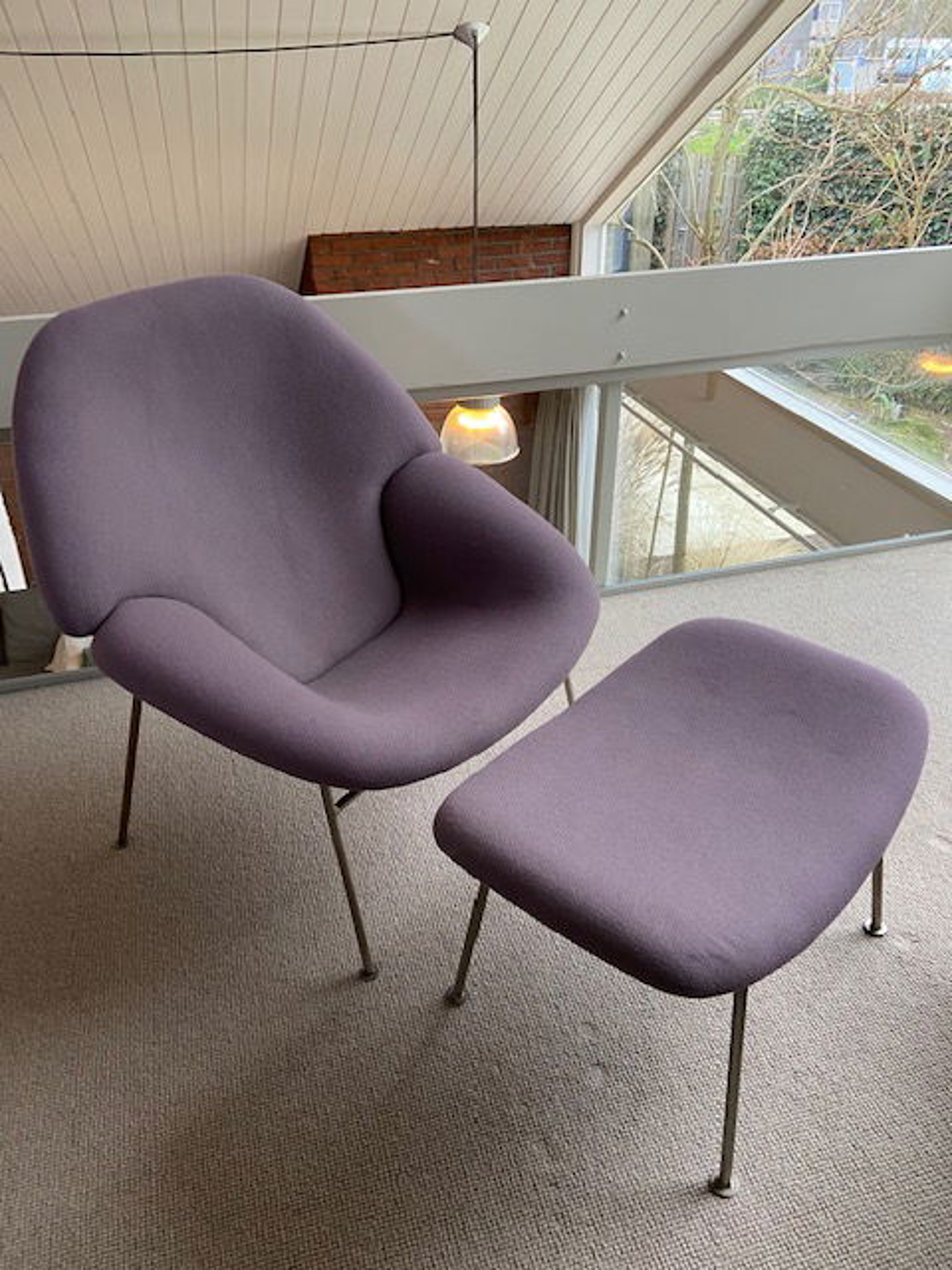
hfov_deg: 53.1
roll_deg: +0.9
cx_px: 476
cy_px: 635
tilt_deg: -31.7
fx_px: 953
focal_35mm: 26
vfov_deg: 67.3
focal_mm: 4.25
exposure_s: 1/50
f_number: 1.8
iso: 160
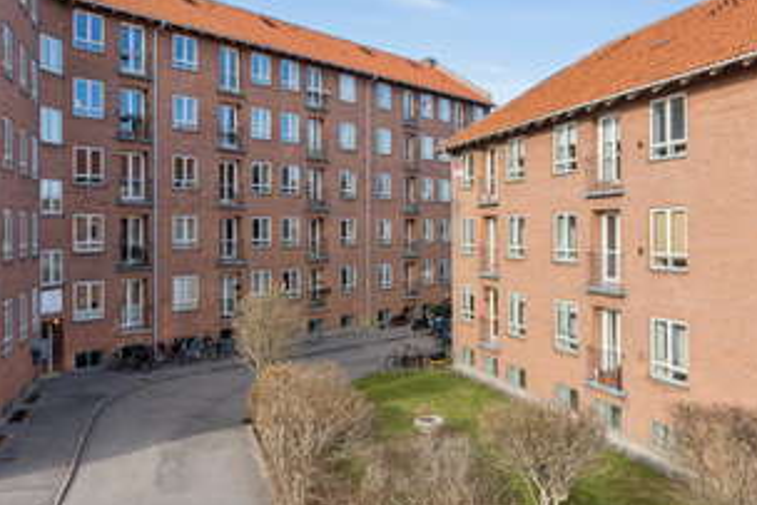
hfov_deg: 63.6
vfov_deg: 45.0
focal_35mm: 29
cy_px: 229
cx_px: 356
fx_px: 610
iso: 200
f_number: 8
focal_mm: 14
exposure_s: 1/160
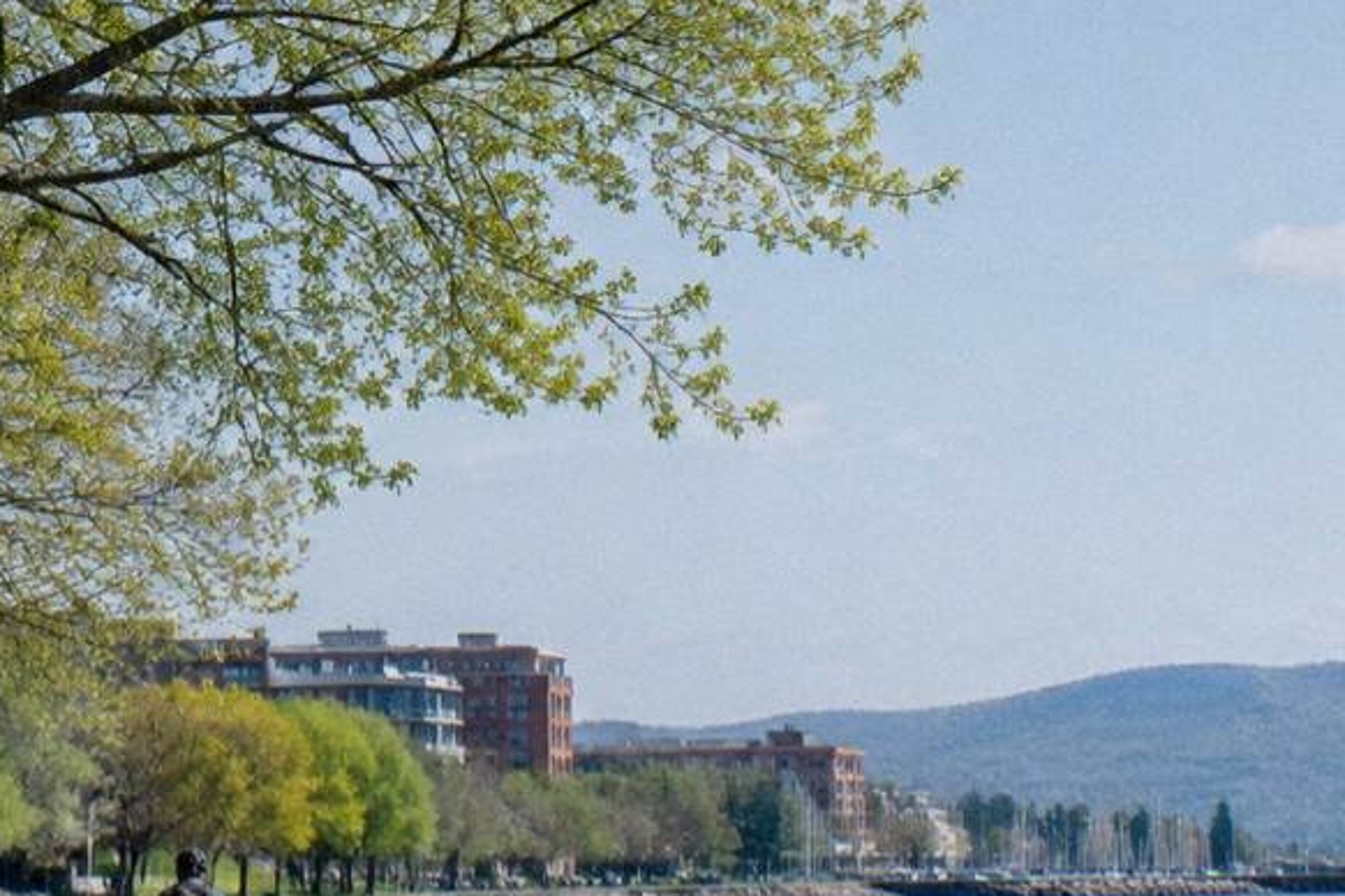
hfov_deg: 13.3
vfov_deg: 8.9
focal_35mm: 154
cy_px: 890
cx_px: 1049
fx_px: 5753
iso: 320
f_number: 4.5
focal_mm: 70
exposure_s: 1/2500
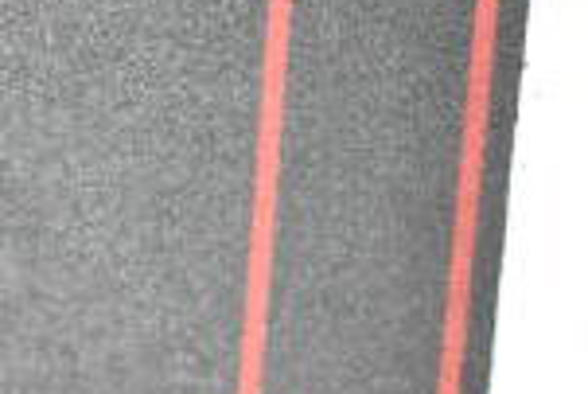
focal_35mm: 290
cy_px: -41
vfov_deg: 4.7
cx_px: -557
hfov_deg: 6.9
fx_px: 4741
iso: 4500
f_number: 5.3
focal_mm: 48
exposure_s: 1/80
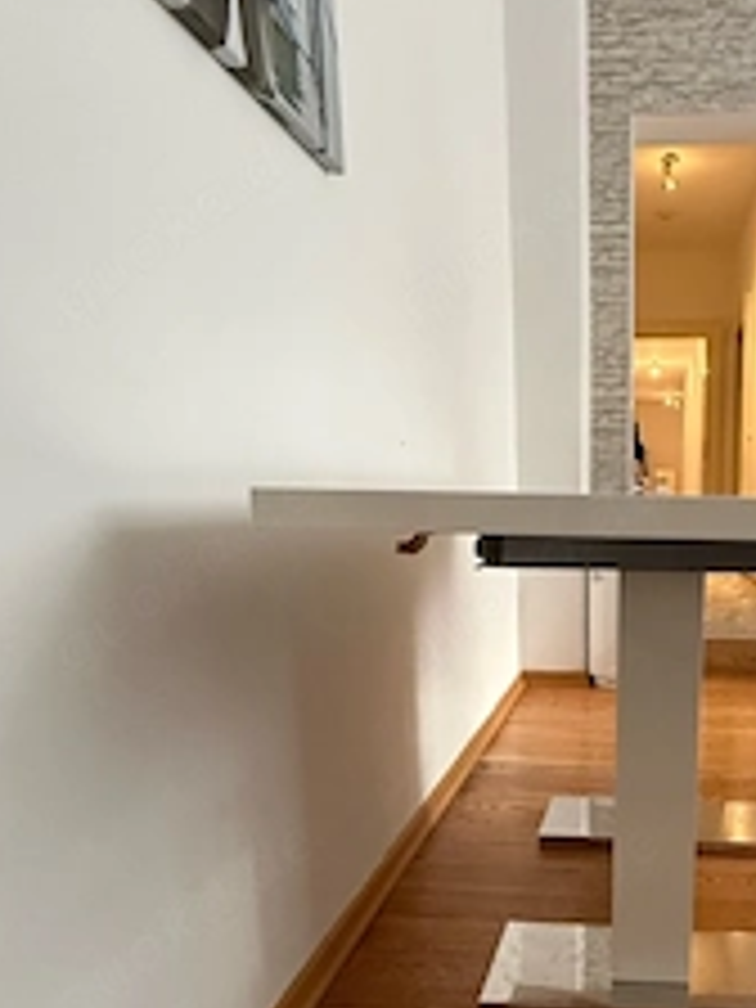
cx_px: 626
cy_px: 621
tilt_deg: -8.9
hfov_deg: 50.8
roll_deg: -0.1
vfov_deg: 68.5
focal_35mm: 25
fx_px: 728
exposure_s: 1/60
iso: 800
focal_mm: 2.22
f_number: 2.2
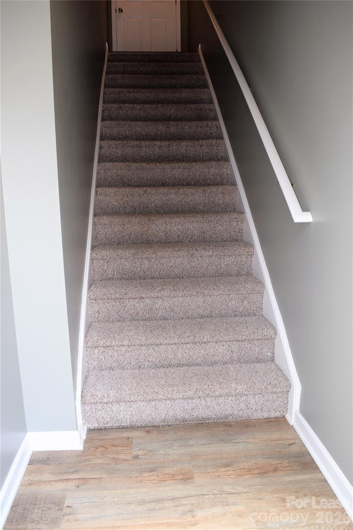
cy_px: 265
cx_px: 176
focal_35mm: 27
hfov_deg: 47.9
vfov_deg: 67.4
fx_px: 397
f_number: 5.6
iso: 400
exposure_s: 1/125
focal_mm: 18
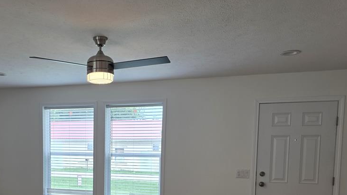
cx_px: 118
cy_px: 178
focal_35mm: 35
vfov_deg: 32.0
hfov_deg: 55.5
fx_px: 322
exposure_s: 1/120
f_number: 1.7
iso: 50
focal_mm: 6.3
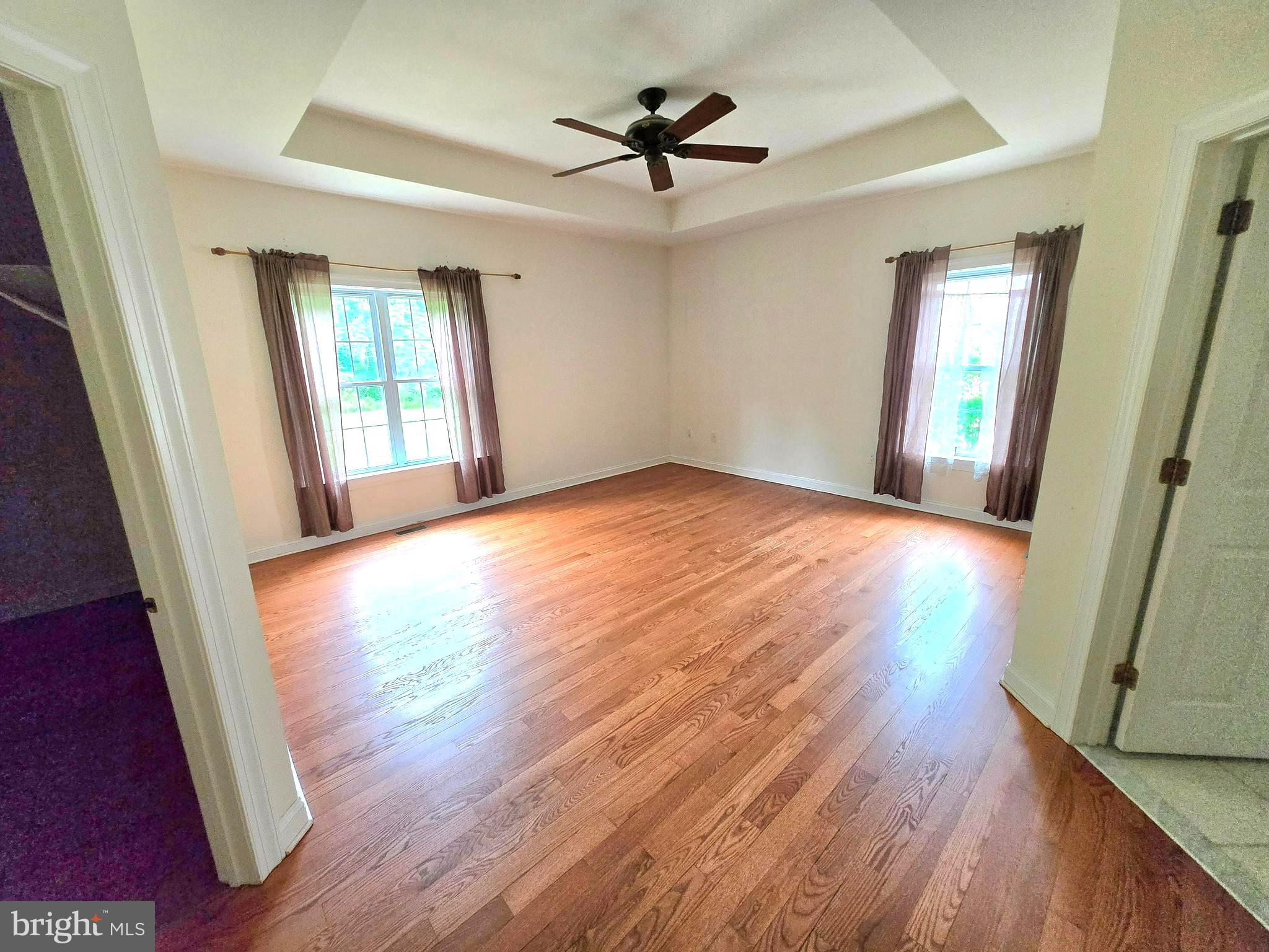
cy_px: 476
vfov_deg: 89.9
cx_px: 634
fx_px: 477
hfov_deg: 106.2
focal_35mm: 13
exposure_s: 1/60.2
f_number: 2.2
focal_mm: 1.7
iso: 200
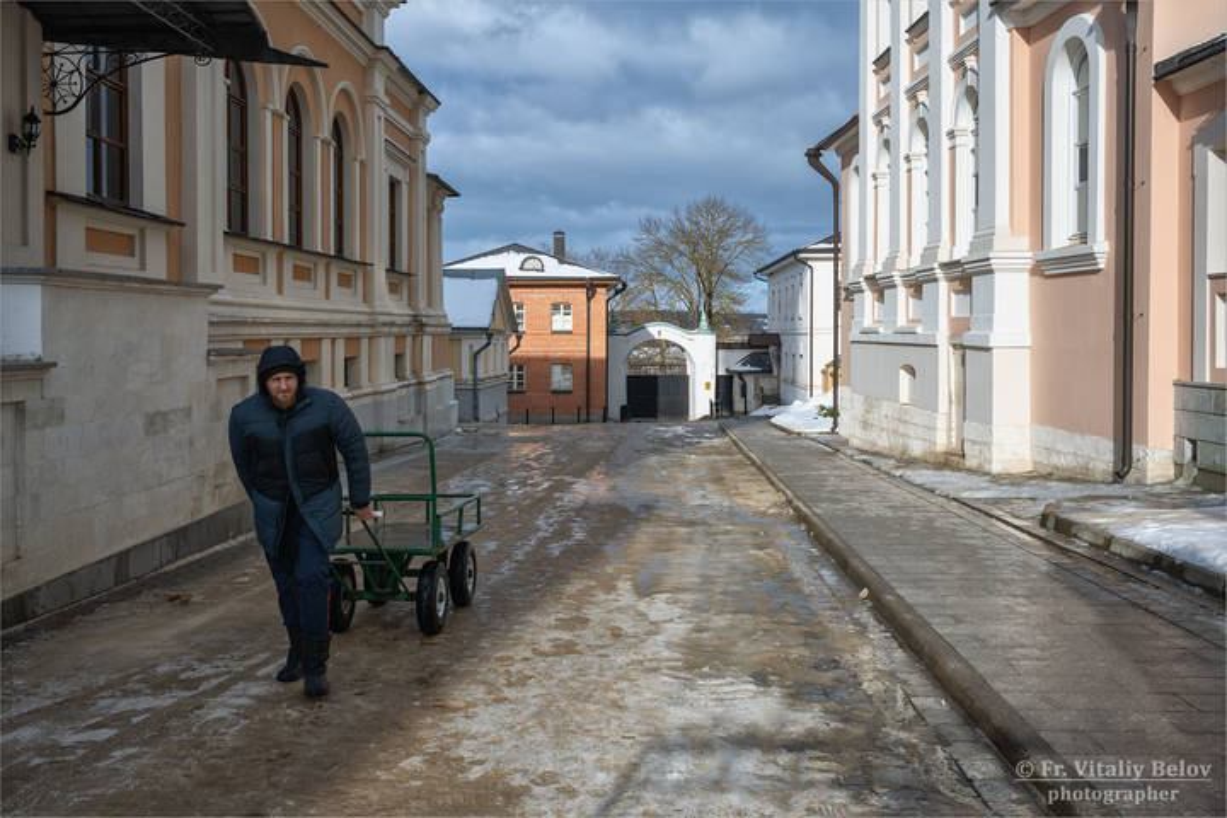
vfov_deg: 40.0
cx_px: 614
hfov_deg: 57.2
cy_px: 409
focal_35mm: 33
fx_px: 1125
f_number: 10
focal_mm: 33
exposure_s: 1/320
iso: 100
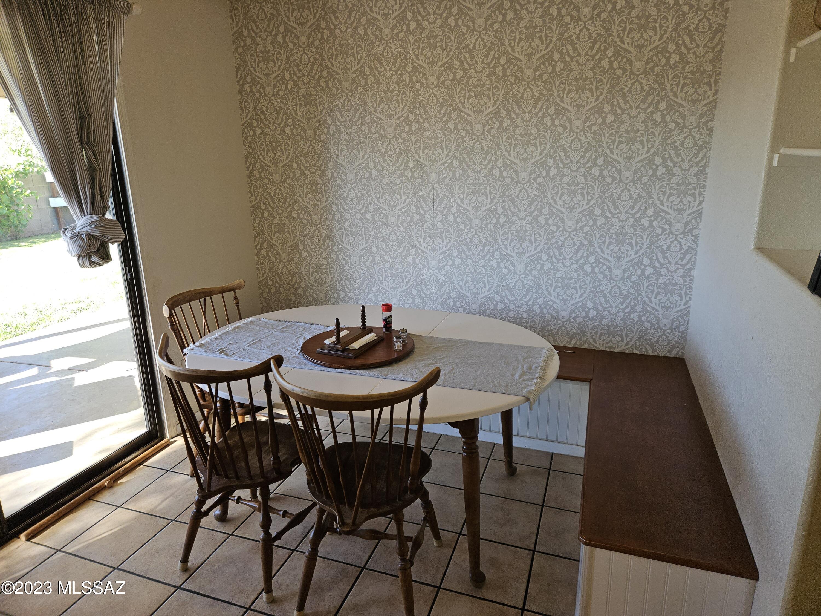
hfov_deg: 73.9
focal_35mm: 23
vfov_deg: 58.9
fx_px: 545
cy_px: 308
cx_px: 410
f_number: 1.8
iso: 50
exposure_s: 1/120
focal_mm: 5.4
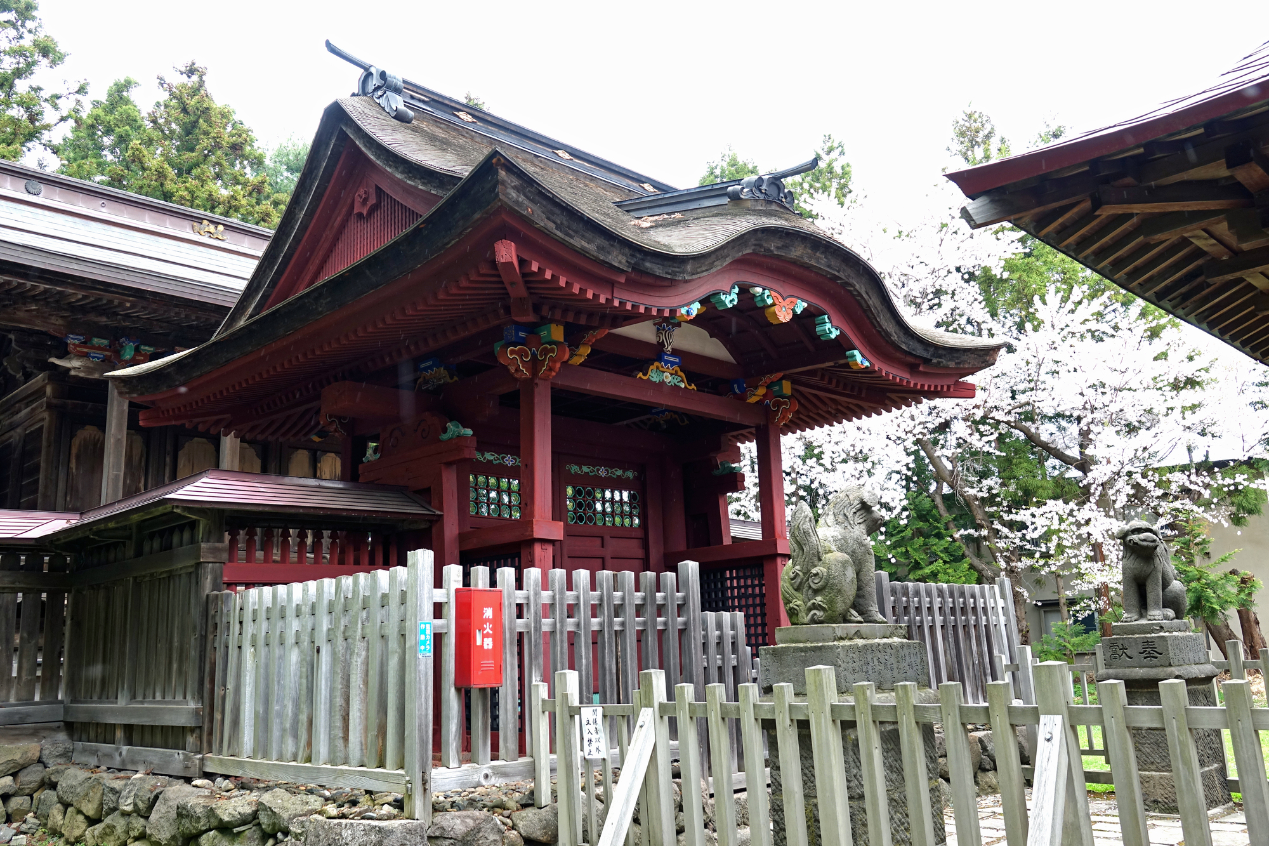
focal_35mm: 29
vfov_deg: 45.0
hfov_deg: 63.7
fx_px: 1022
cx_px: 634
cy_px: 423
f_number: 2.8
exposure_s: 1/125
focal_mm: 10.59
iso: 100
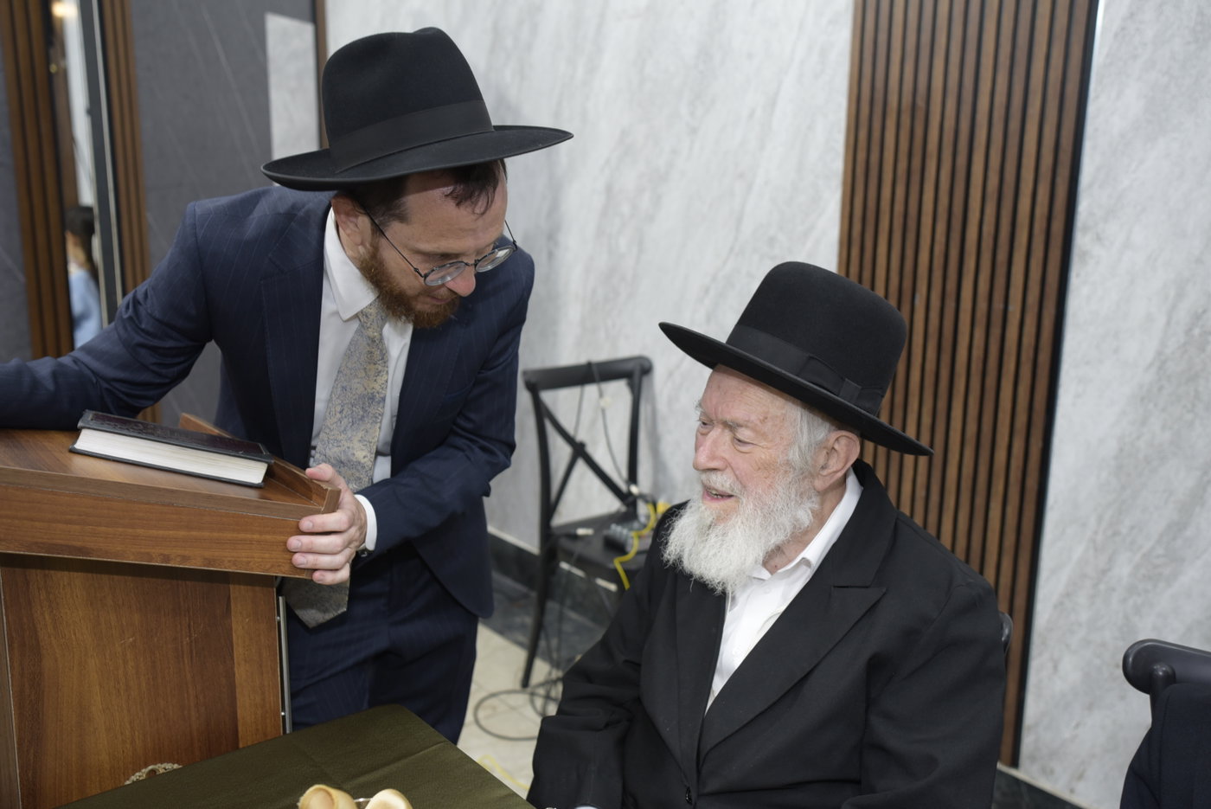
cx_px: 606
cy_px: 404
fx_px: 1178
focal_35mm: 35
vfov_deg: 37.9
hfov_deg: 54.4
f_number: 4
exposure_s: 1/100
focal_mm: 35
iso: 800
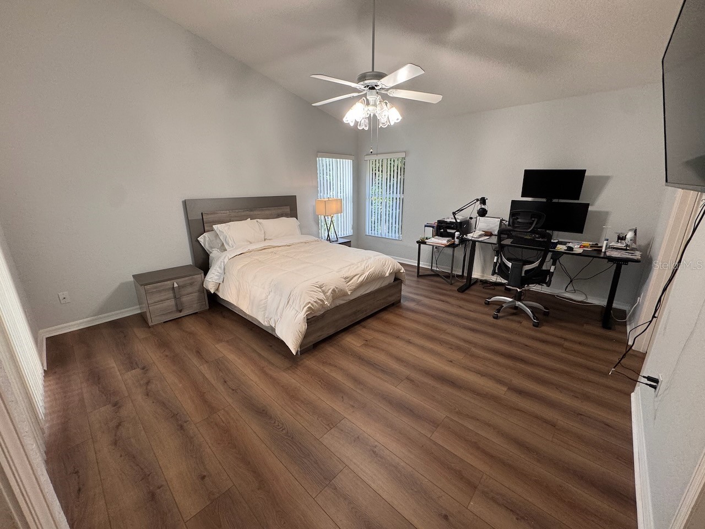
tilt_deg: -16.3
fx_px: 285
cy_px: 264
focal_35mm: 14
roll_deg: +0.2
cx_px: 352
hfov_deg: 102.1
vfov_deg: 85.7
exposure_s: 1/60
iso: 200
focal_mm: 2.22
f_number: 2.2
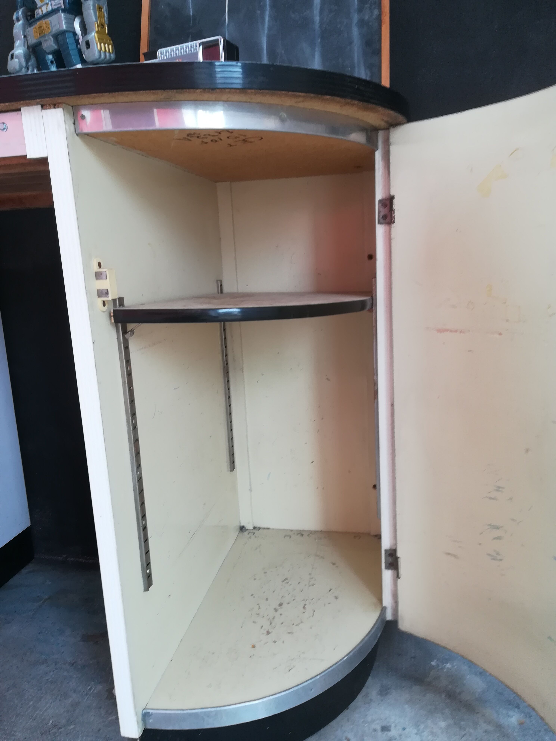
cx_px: 278
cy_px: 370
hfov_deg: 53.1
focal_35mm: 26
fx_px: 557
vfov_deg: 67.3
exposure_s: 1/33.3
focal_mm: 3.83
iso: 80
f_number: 2.2
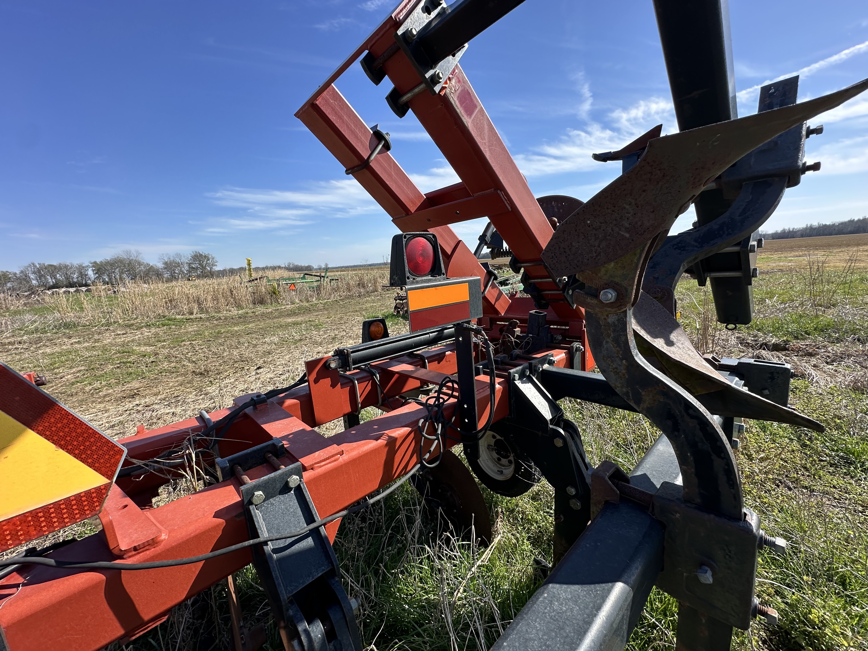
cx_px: 434
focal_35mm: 14
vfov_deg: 85.7
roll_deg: +2.6
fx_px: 351
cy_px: 326
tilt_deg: -9.6
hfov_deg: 102.1
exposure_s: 1/895
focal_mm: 2.22
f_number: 2.2
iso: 40
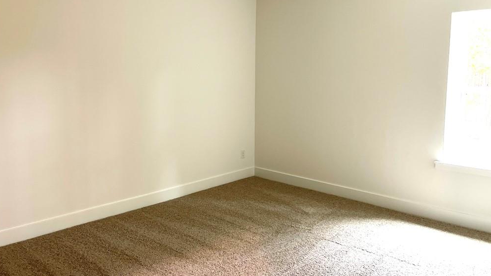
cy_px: 114
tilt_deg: -6.4
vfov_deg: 41.3
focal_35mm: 28
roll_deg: -0.4
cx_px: 247
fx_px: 365
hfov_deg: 67.9
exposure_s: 1/60
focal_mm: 5.1
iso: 320
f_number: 1.6
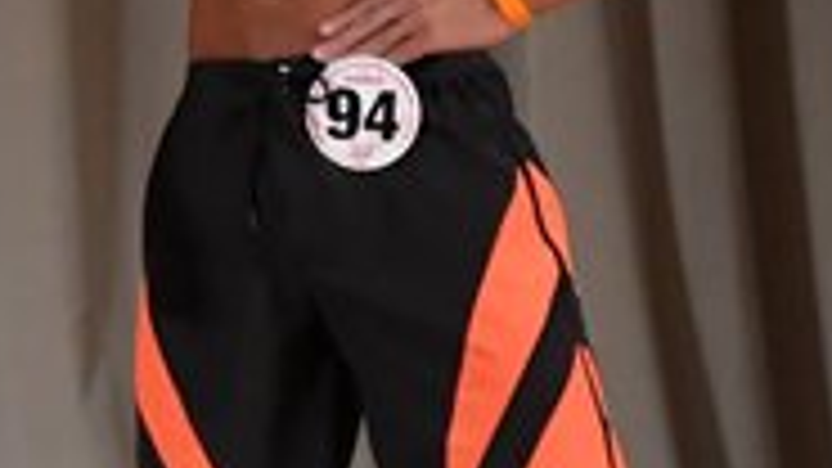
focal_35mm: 1053
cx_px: 834
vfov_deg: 1.2
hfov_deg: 2.1
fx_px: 23227
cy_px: 54
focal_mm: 160
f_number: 5.6
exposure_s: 1/400
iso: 3200
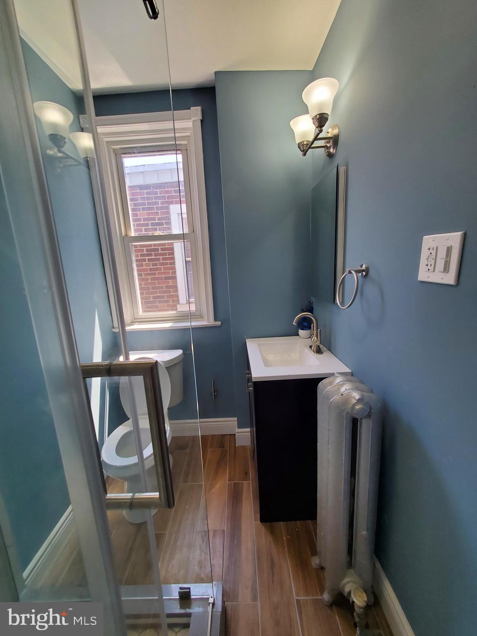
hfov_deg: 89.9
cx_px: 238
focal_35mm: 13
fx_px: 239
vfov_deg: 106.2
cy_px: 318
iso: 64
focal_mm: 1.8
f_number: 2.2
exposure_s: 1/60
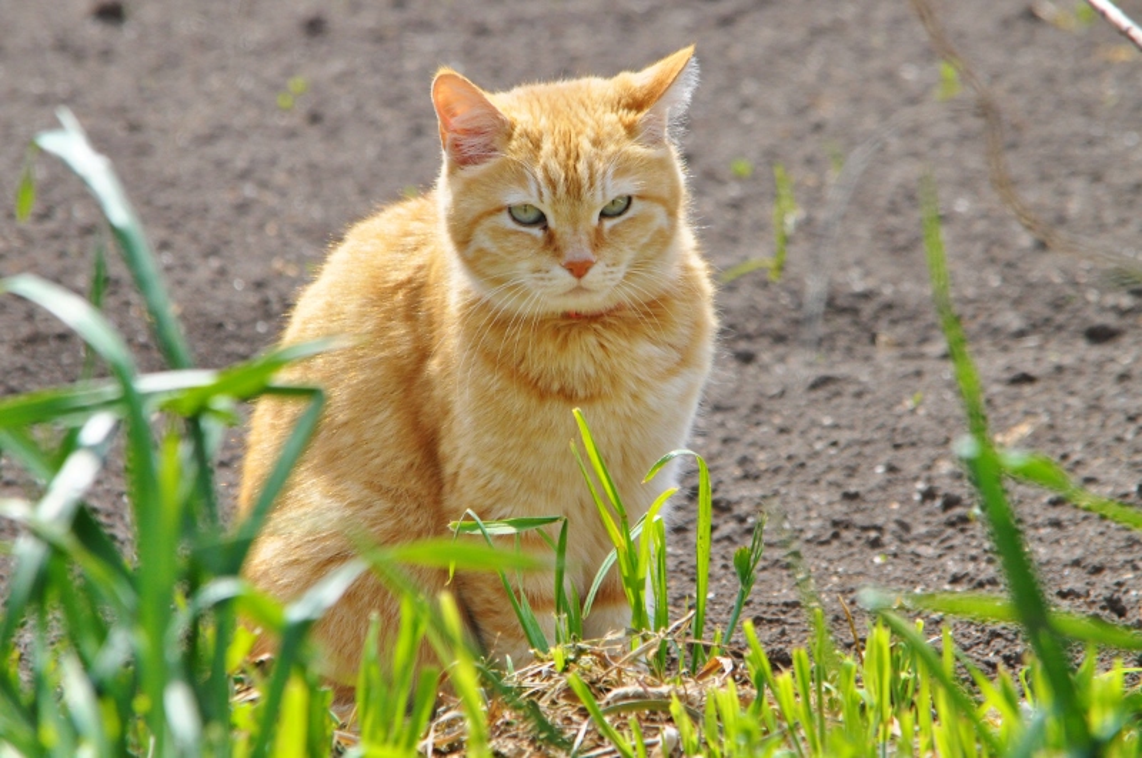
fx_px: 14255
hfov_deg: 4.6
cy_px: 379
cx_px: 571
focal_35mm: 450
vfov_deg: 3.0
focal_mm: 300
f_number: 10
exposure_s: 1/800
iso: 1000
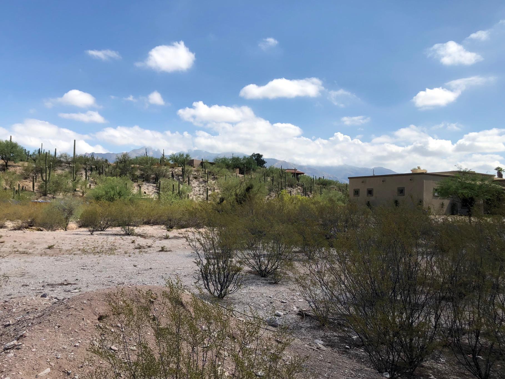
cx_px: 240
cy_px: 192
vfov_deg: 45.4
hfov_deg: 58.3
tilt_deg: +0.7
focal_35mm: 31
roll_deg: -1.2
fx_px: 452
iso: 20
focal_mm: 3.99
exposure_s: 1/2525
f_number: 1.8
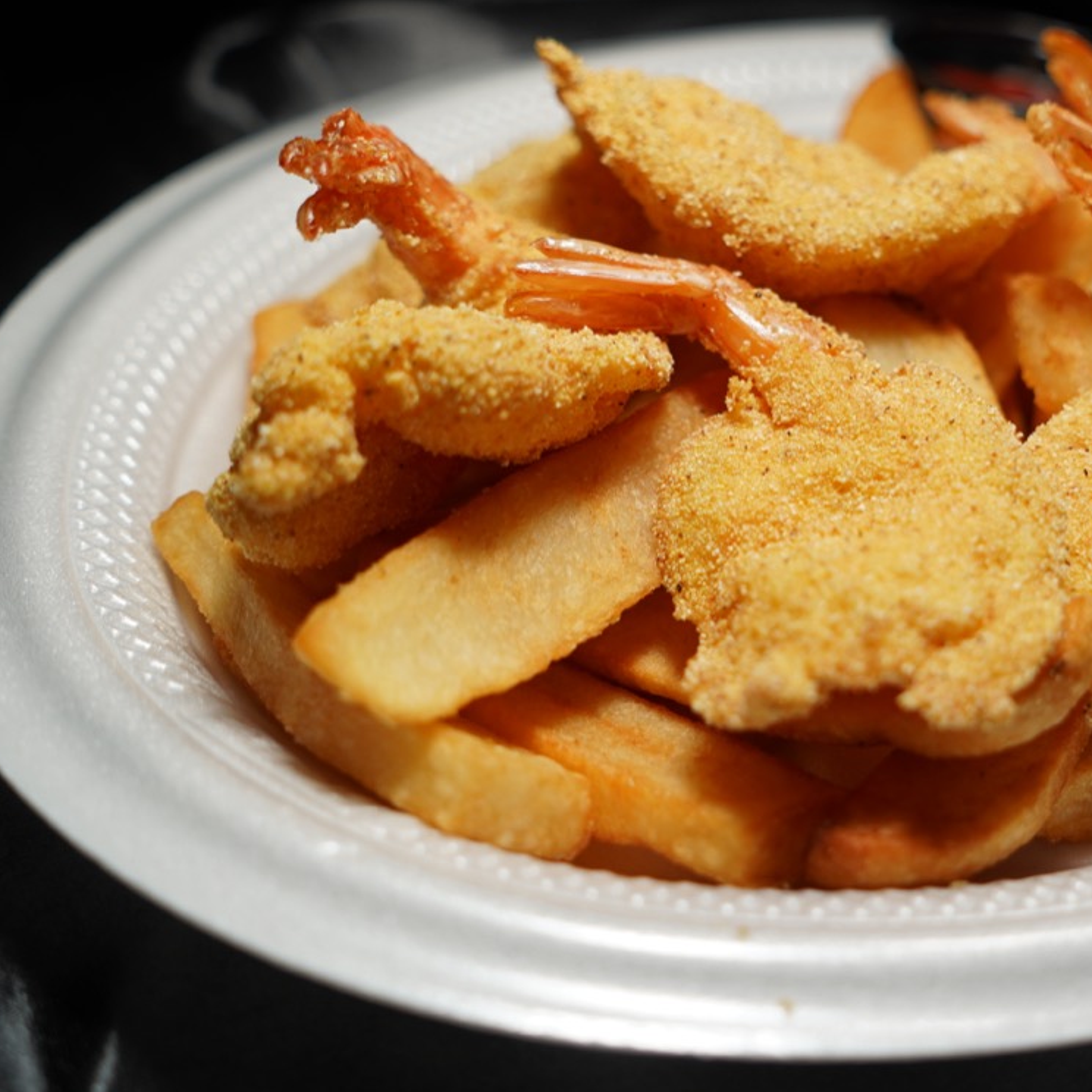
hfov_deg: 30.0
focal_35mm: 56
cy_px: 444
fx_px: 1999
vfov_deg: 30.5
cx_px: 840
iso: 100
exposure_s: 1/250
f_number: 4
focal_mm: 35
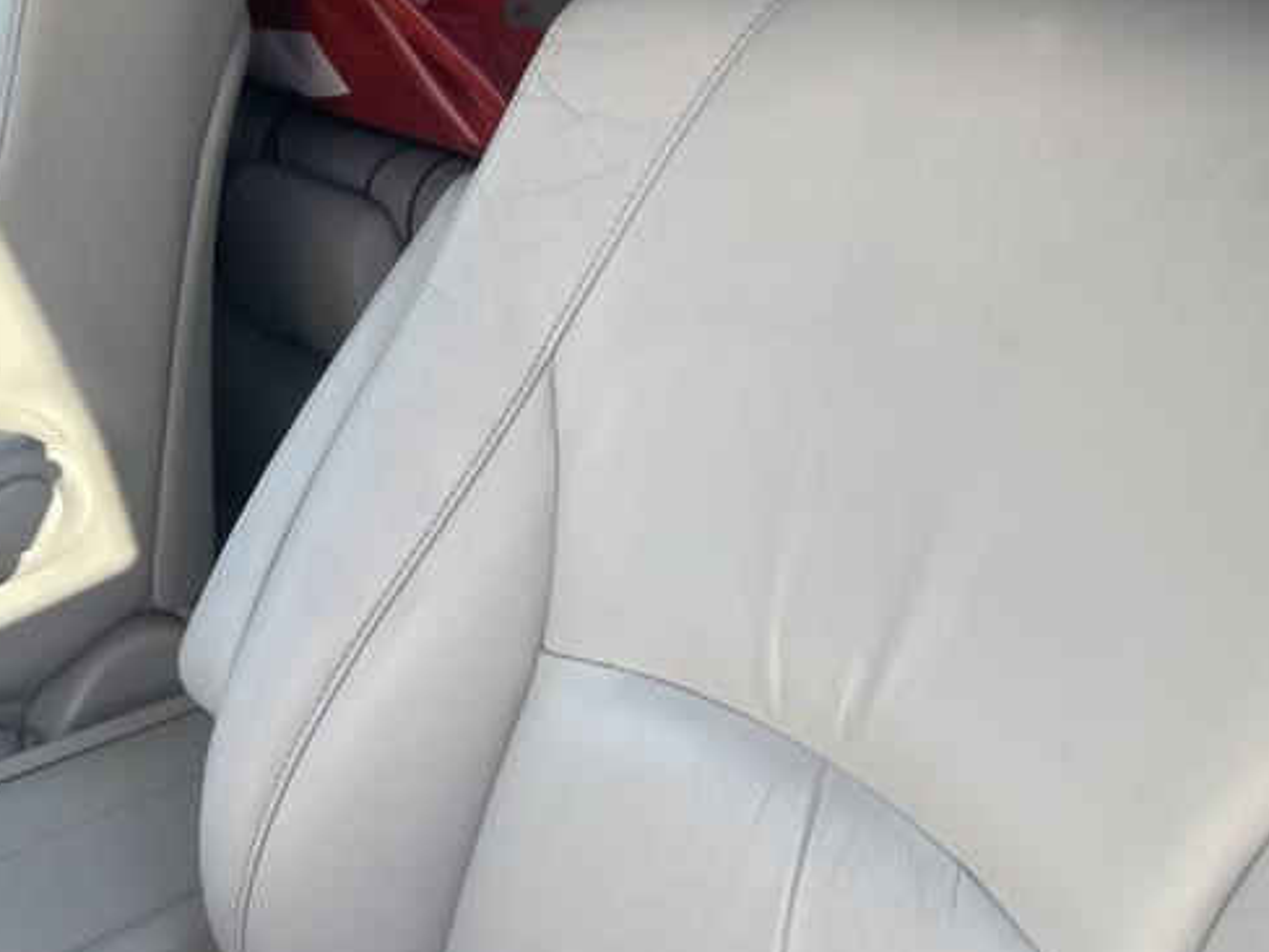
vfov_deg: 34.4
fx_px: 1503
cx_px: 478
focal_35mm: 41
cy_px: 231
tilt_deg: -18.9
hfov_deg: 45.4
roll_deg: -0.8
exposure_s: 1/121
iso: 32
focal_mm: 5.1
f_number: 1.6
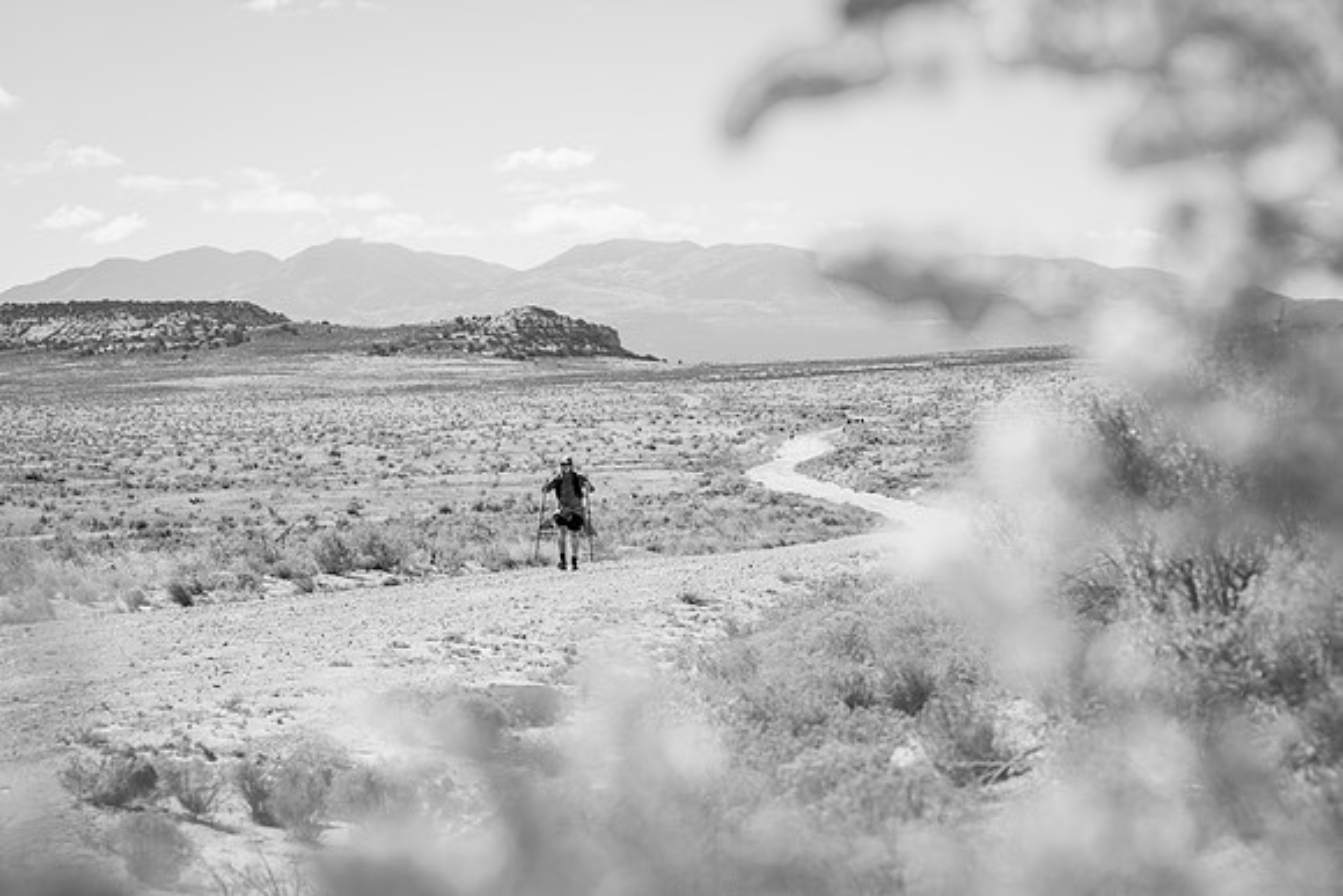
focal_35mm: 112
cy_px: 448
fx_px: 4179
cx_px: 672
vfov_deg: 12.2
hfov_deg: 18.3
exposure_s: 1/400
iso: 125
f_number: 8
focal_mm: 112
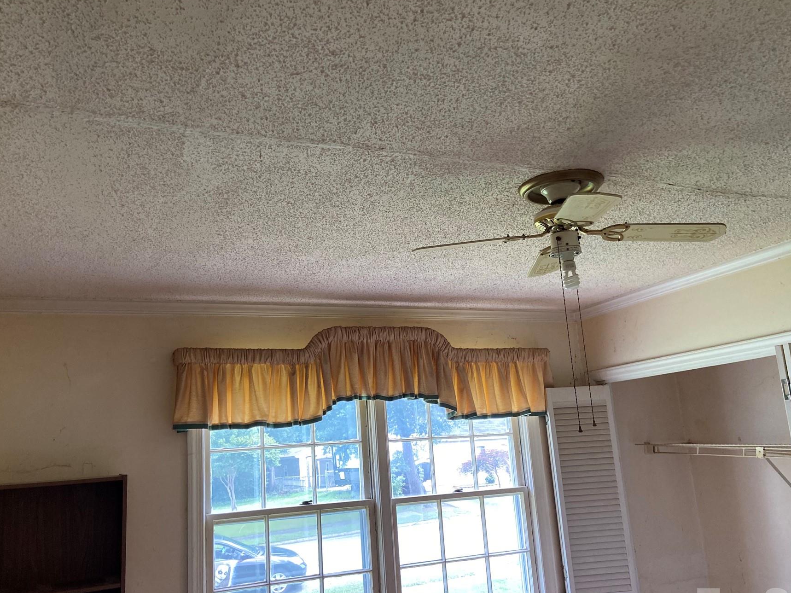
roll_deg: +2.9
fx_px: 708
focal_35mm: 31
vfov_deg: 45.4
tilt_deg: +9.1
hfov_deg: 58.3
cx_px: 372
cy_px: 325
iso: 125
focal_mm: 4.25
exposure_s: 1/97
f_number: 1.8
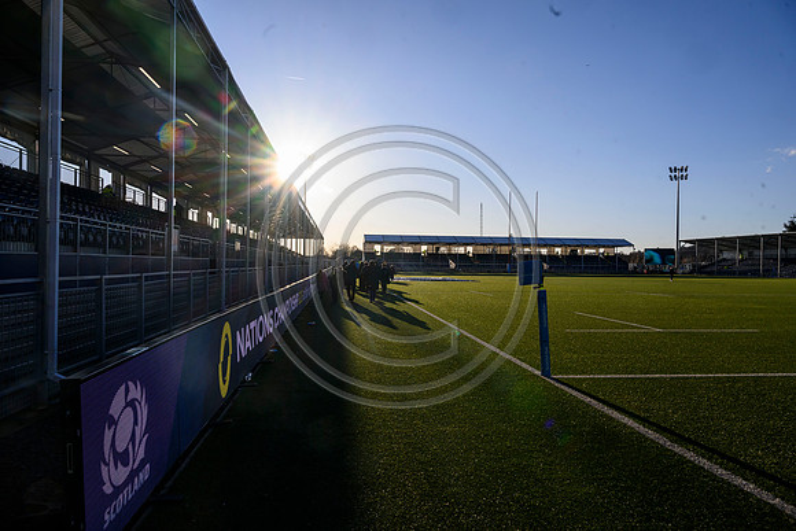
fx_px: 531
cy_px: 266
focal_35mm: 24
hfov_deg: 73.7
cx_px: 398
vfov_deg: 53.2
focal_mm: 24
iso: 500
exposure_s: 1/1000
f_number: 11
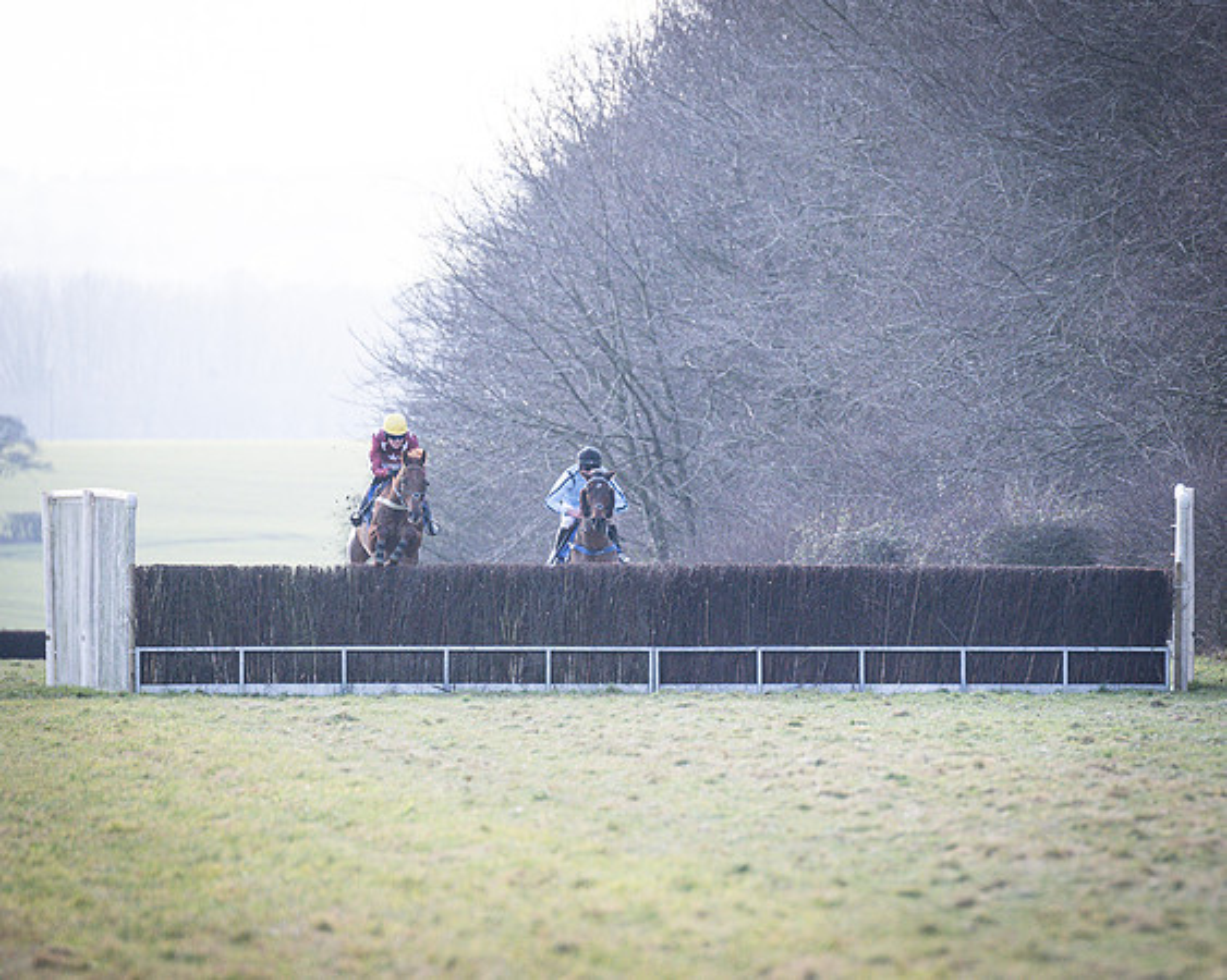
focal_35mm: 462
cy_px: 485
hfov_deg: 4.2
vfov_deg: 3.3
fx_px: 16782
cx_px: 814
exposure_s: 1/1600
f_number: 3.2
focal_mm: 200
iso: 400
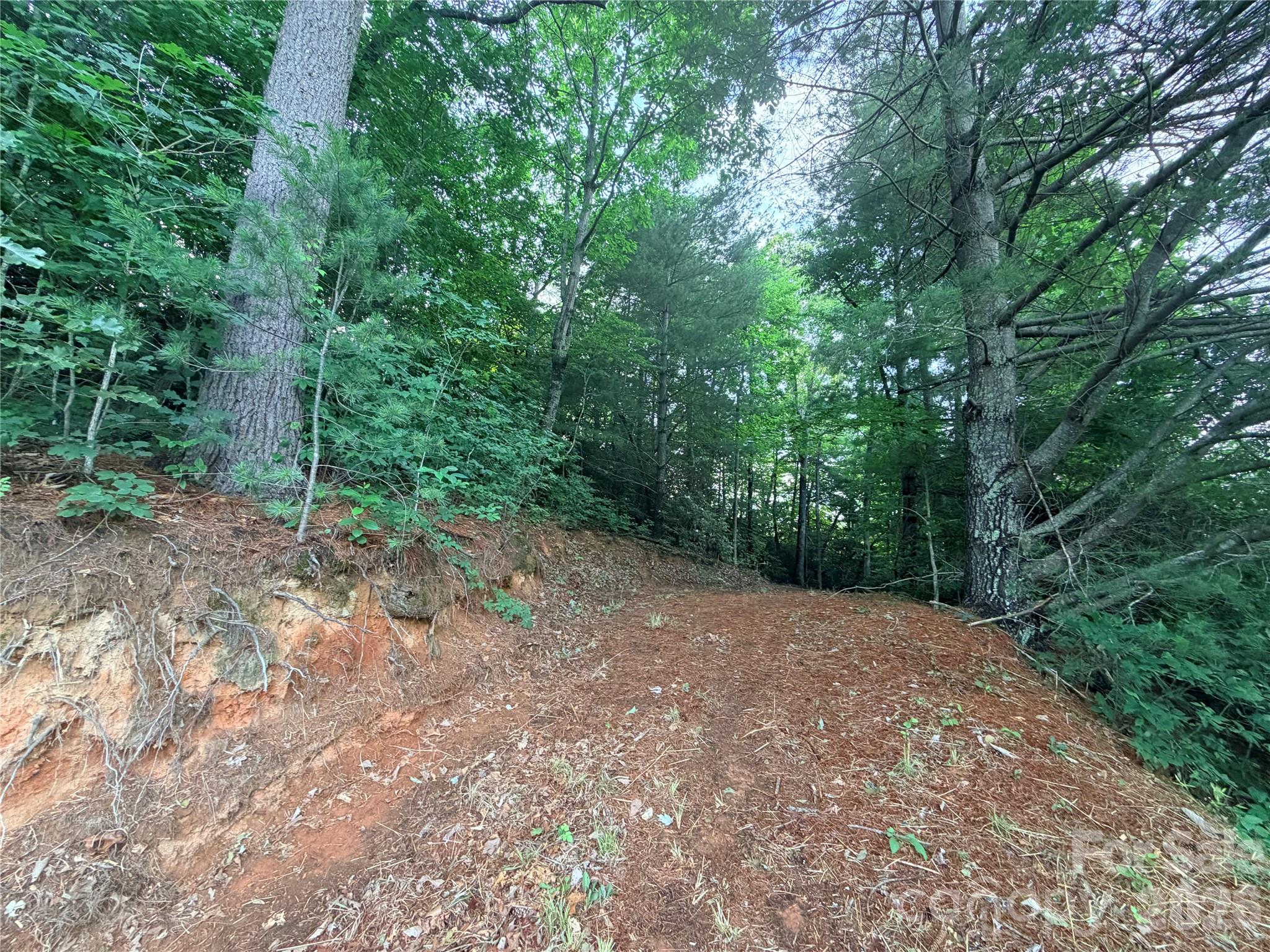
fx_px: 514
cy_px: 476
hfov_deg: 102.1
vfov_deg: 85.7
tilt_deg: +12.6
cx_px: 635
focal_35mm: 14
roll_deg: -0.5
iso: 320
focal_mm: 2.22
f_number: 2.2
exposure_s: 1/93
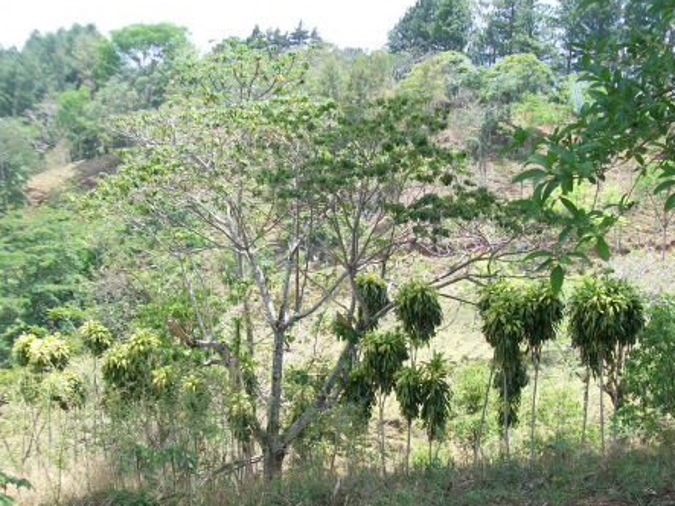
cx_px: 401
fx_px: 1014
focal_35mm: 52
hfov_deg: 36.7
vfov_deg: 27.8
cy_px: 346
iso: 64
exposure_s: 1/320
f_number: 2.7
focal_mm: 6
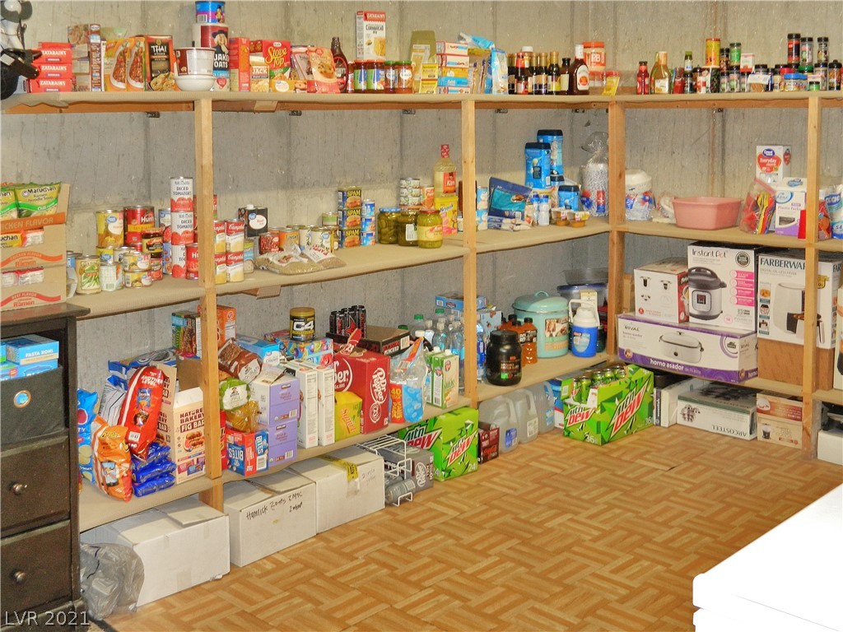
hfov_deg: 45.8
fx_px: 998
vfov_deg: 35.1
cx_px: 422
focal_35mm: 41
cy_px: 316
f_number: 3.5
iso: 200
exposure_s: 1/30
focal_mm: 7.3
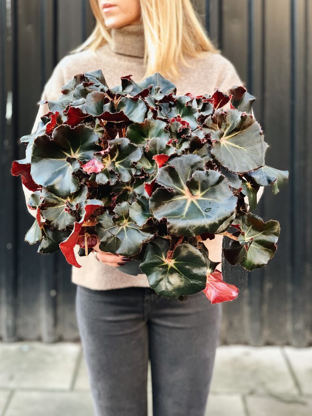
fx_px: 625
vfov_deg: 36.8
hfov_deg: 28.0
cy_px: 208
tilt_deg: -11.9
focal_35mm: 52
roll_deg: +0.0
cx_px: 156
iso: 160
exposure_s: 1/60
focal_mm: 6
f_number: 2.4
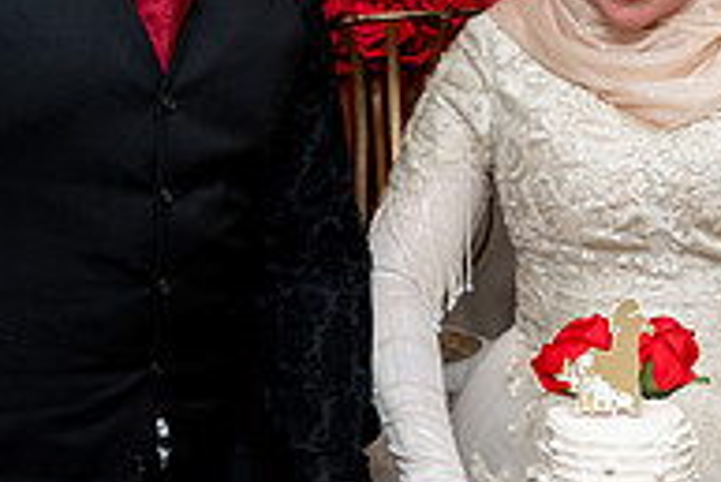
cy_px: 200
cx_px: 362
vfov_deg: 18.9
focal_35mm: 72
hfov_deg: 28.1
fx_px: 1443
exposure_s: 1/160
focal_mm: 24
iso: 1600
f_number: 2.8
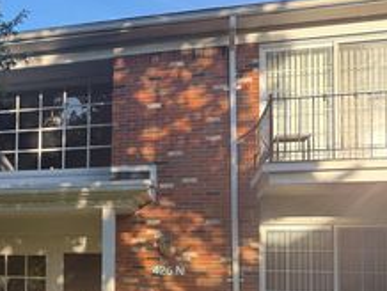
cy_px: 239
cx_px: -46
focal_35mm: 55
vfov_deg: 26.1
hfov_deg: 30.8
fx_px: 616
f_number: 1.78
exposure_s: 1/849
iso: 100
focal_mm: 6.76
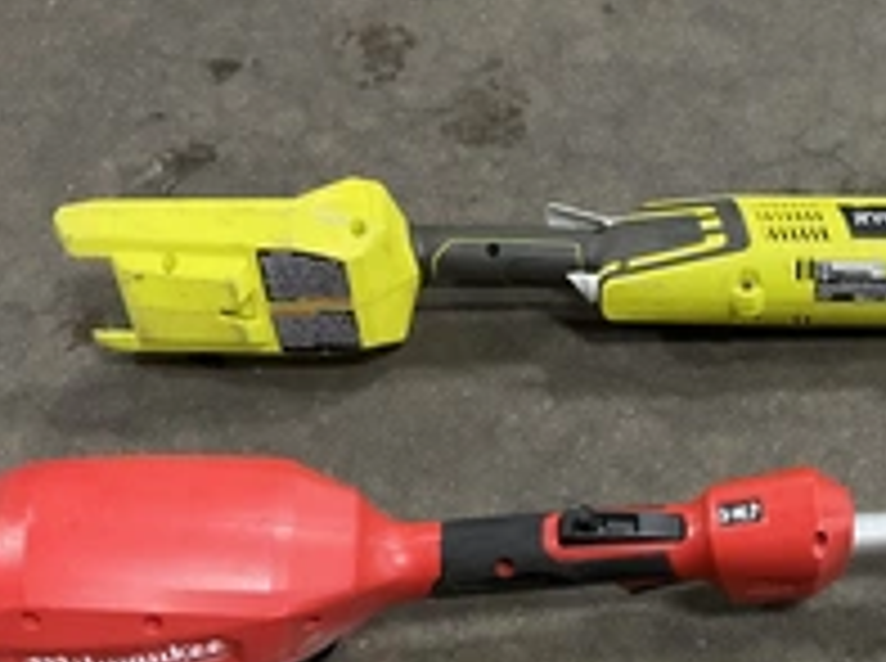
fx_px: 1507
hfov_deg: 31.4
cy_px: 333
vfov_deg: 24.7
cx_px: 783
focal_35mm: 59
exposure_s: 1/40
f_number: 1.8
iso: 250
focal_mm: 3
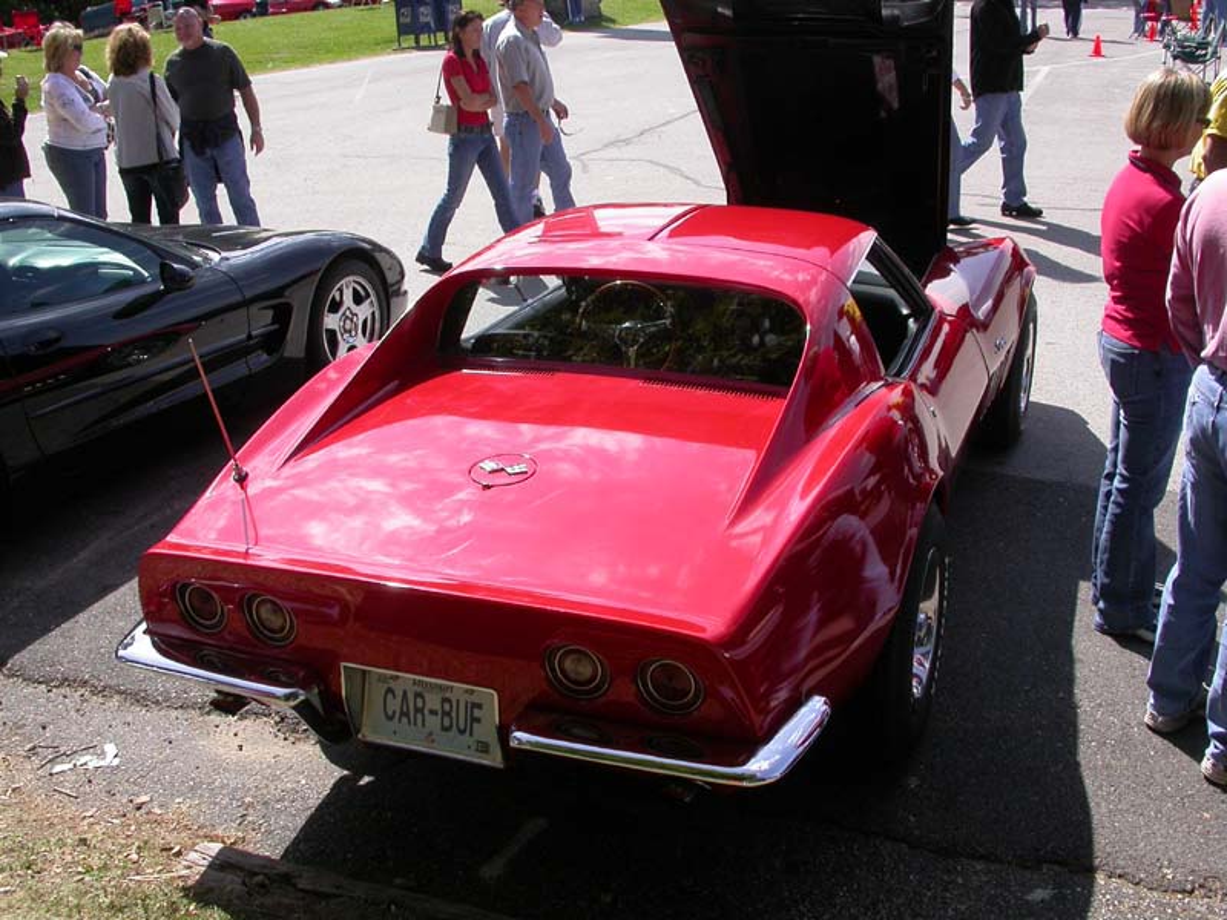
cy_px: 460
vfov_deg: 37.7
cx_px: 614
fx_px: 1347
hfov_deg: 49.0
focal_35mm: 38
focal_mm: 7.85
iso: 100
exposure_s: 1/229
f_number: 6.7
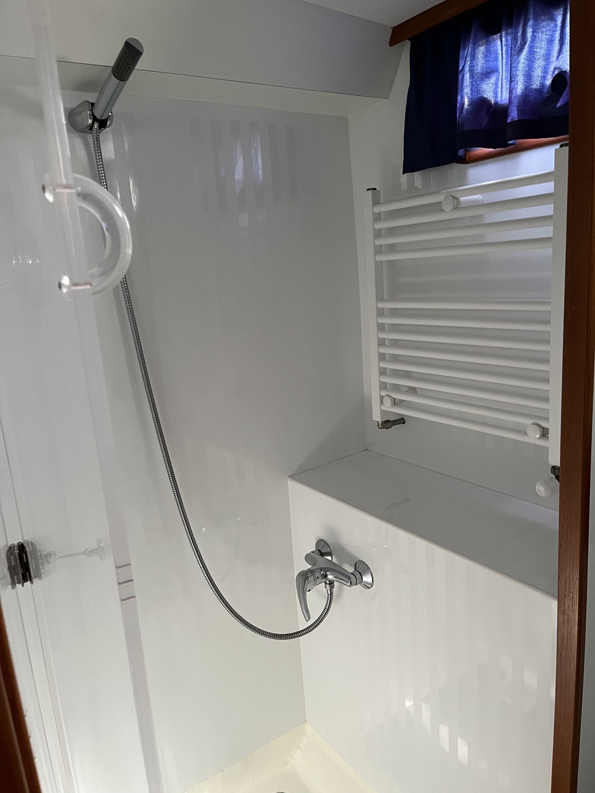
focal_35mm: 26
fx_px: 596
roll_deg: +4.1
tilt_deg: -12.4
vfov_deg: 67.3
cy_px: 396
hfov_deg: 53.1
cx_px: 298
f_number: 1.6
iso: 160
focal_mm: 5.1
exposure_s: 1/60
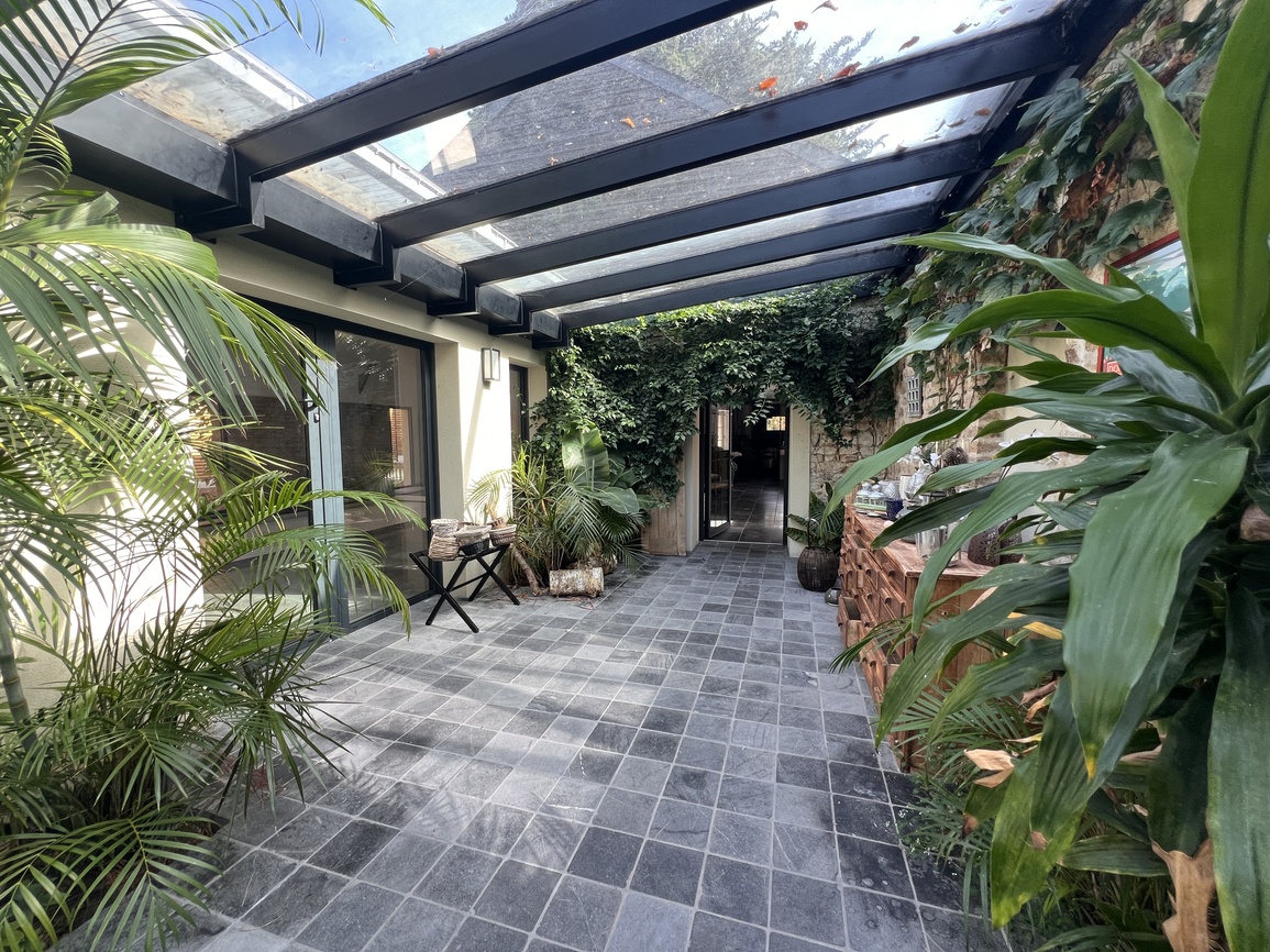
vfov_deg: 89.9
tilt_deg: -4.1
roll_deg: -0.3
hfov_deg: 106.2
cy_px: 476
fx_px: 477
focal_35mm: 13
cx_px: 635
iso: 80
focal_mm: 1.57
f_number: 1.8
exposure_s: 1/99
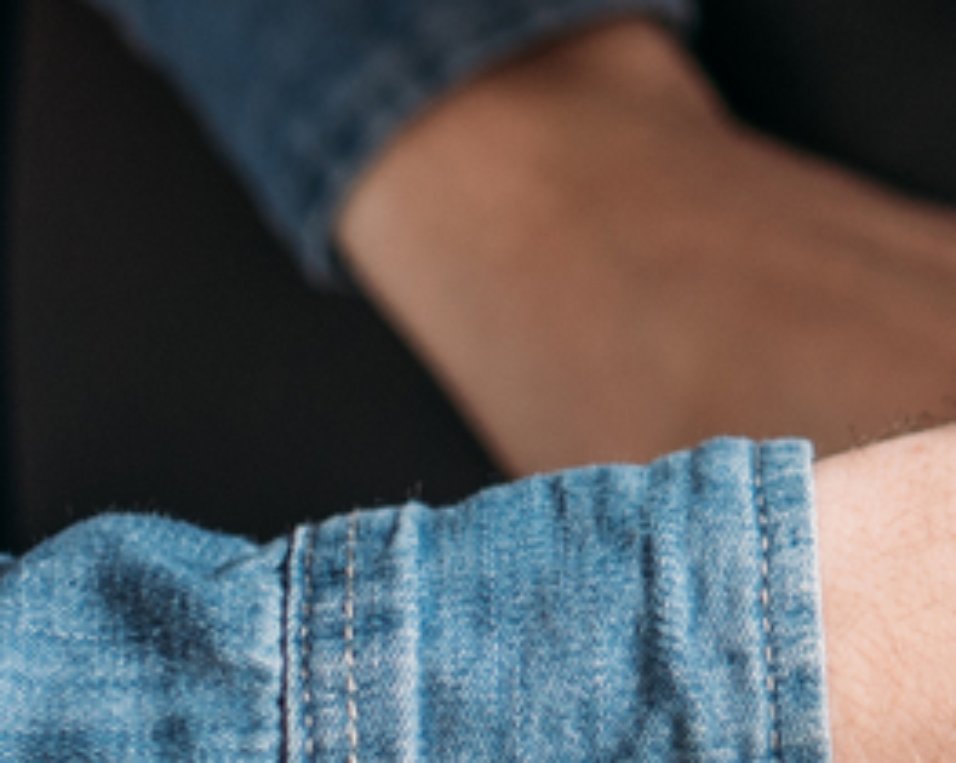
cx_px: 2108
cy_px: -365
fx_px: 7068
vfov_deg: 6.1
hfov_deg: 7.3
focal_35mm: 250
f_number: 2.5
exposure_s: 1/160
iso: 100
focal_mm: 35
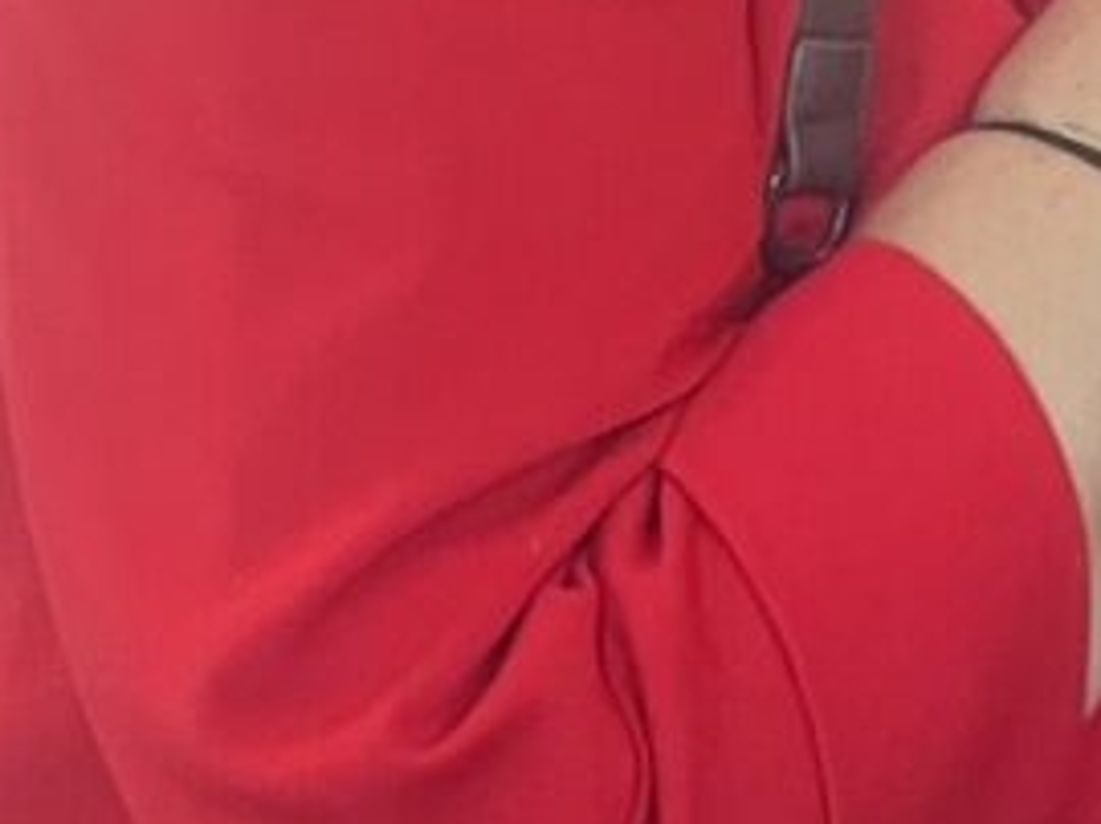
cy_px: -967
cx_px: 1338
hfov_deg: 13.0
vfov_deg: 9.2
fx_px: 4703
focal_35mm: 148
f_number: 1.6
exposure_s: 1/49
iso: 100
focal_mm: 4.2
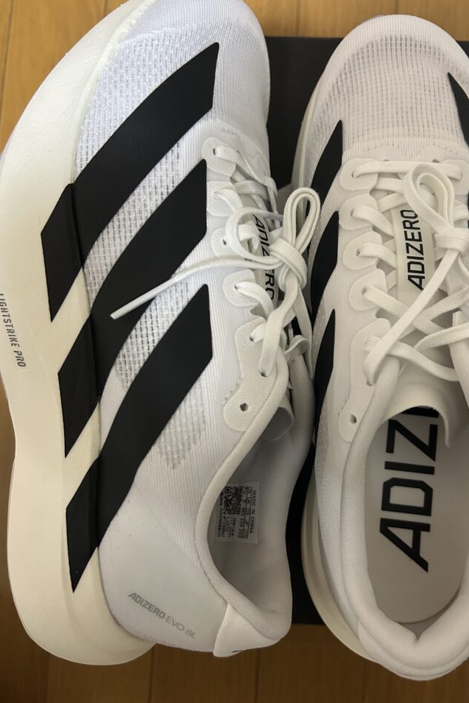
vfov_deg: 63.7
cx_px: 273
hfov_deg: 44.8
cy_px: 351
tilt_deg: -84.8
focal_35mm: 29
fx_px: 566
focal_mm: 5.7
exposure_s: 1/60
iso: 500
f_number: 1.5
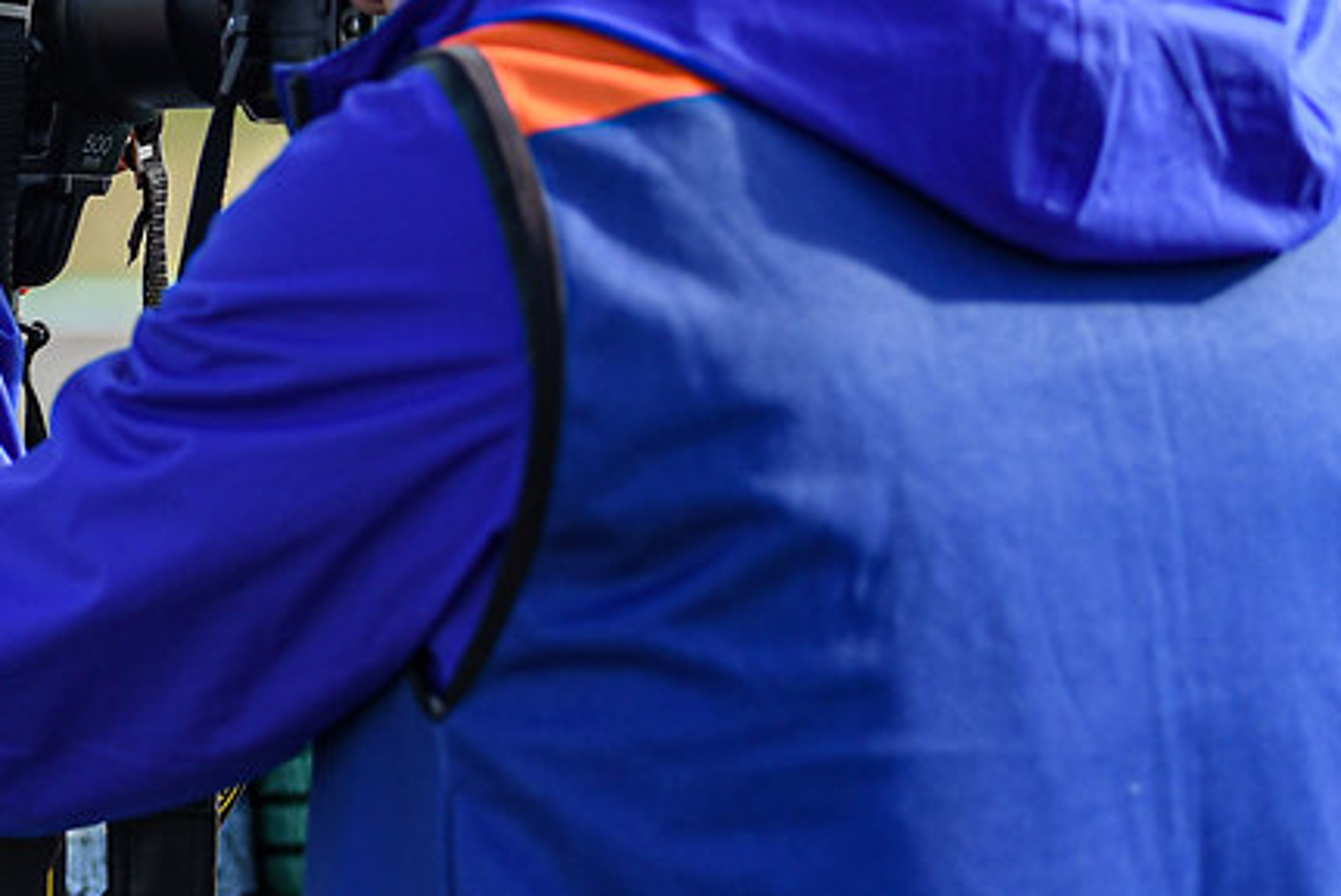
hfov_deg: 9.3
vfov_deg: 6.3
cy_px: 266
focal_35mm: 217
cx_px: -311
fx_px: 8088
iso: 640
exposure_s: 1/4000
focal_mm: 78
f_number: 2.8
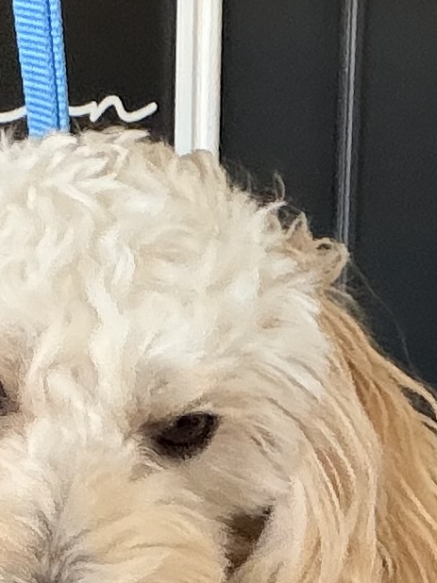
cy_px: 633
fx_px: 2527
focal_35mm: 150
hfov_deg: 9.9
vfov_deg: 12.9
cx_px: 89
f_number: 1.9
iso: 320
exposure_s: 1/60
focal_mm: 2.71
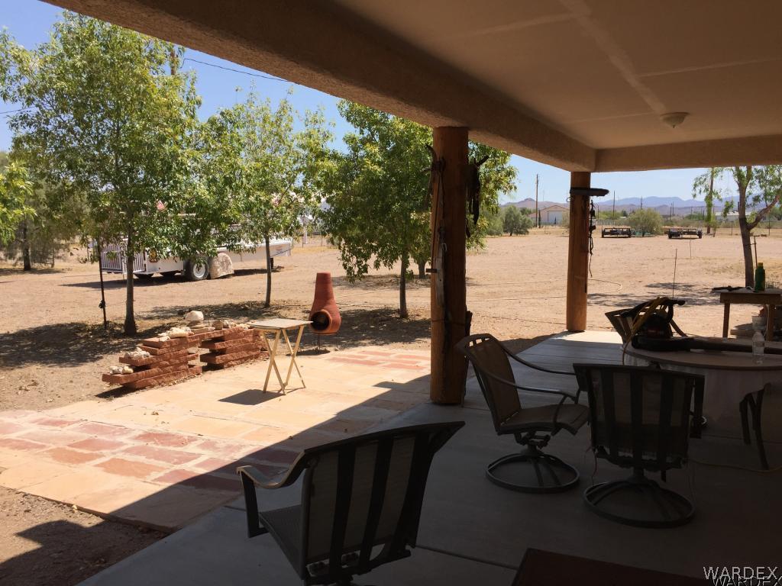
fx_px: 655
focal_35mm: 29
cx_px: 391
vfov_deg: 48.2
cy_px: 293
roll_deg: -1.1
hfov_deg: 61.7
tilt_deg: -5.6
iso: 32
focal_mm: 4.15
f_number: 2.2
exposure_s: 1/2475
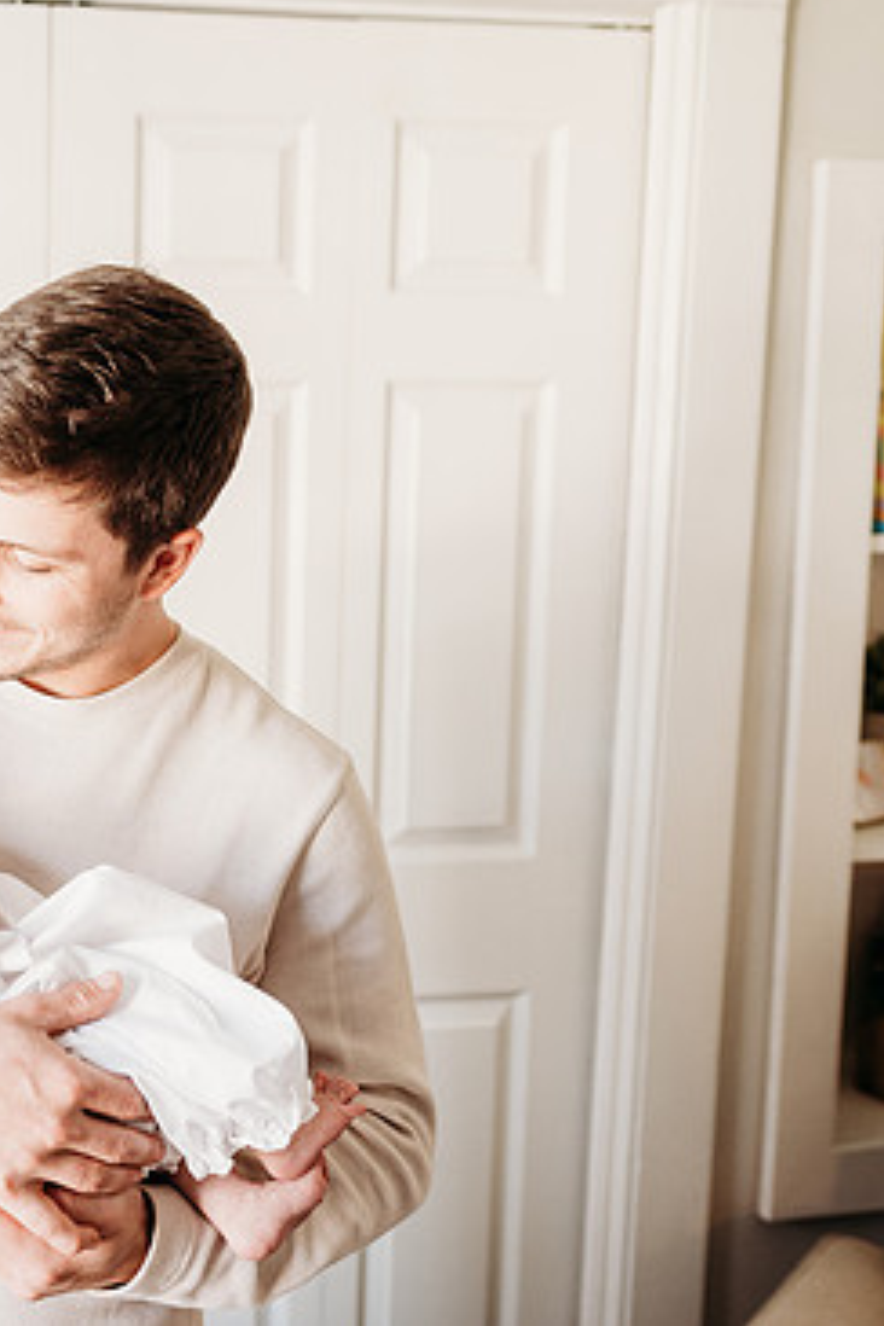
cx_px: -91
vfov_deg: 50.7
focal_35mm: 38
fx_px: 1400
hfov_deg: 31.1
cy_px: 629
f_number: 2.8
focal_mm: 24
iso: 640
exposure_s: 1/80
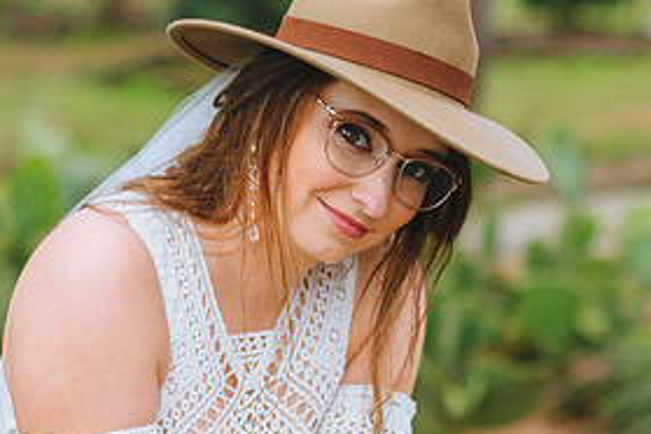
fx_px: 2061
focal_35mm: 114
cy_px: 369
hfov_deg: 17.9
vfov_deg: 12.0
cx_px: 394
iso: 320
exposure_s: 1/1000
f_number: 2
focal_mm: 50
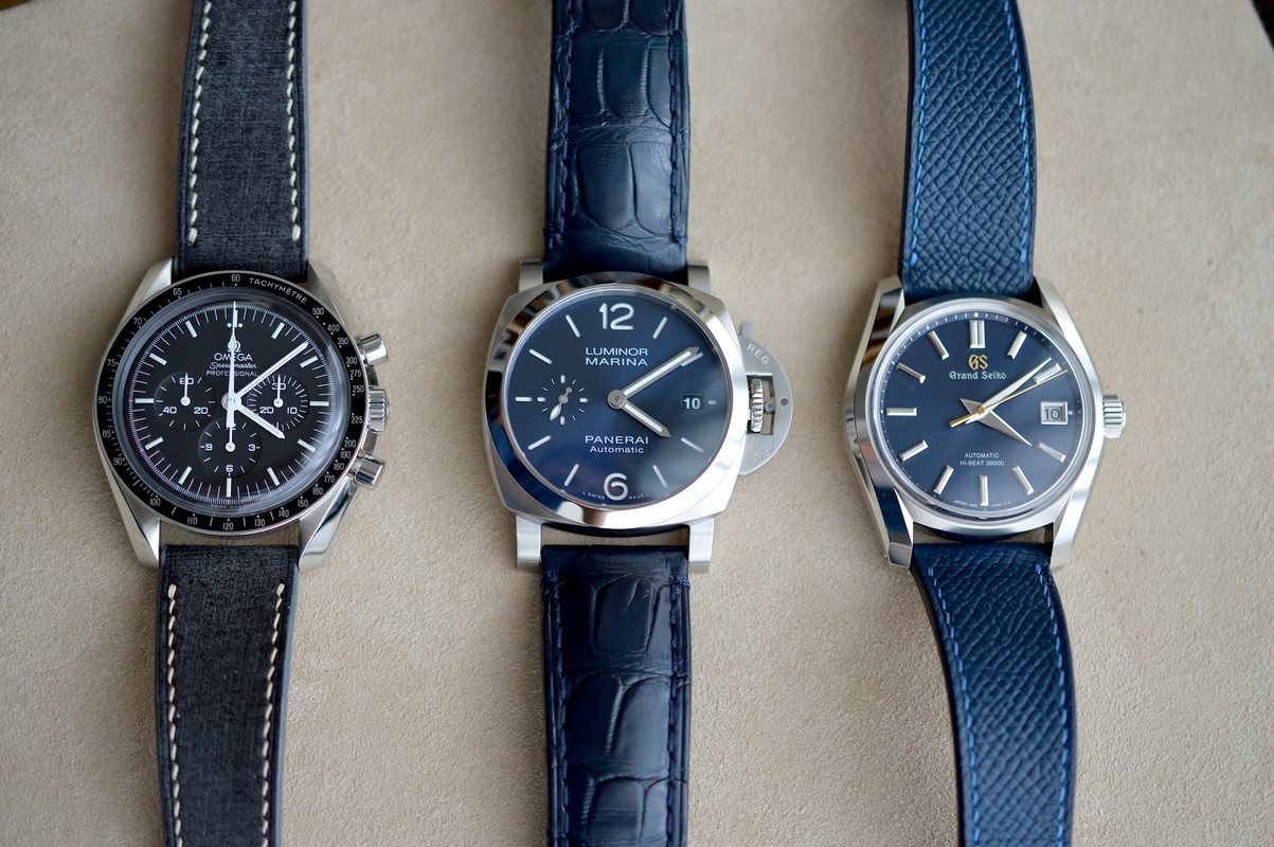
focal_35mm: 60
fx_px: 2122
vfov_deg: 22.6
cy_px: 424
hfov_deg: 33.4
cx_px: 637
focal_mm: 40
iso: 400
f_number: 3.5
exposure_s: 1/60
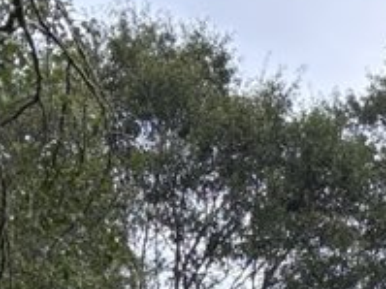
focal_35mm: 196
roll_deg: +0.8
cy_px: 969
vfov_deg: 6.6
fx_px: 2184
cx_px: 780
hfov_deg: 9.4
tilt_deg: -1.1
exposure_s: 1/375
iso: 64
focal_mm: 5.96
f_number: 1.6
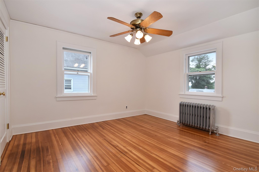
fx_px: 119
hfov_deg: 95.0
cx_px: 130
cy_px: 86
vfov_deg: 72.0
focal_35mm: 16
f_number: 11
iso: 640
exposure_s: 1/125
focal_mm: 11
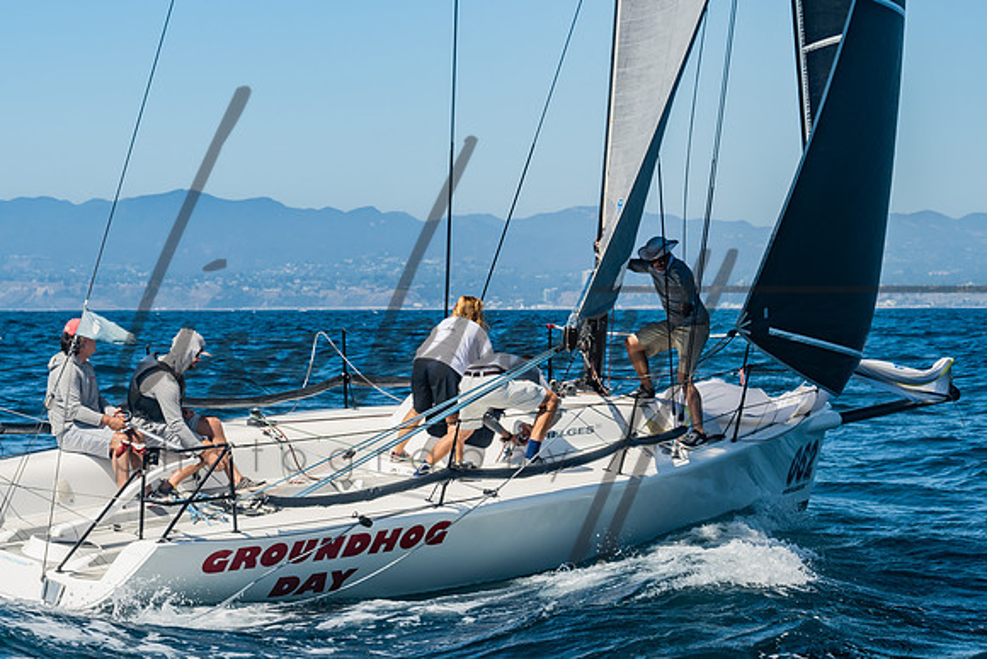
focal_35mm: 108
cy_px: 316
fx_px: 2959
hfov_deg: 18.8
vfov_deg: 12.7
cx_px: 270
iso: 160
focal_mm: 63
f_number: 6.3
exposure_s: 1/500
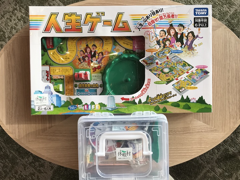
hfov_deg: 63.4
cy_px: 90
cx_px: 120
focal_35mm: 28
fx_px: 194
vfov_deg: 49.7
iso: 25
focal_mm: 3.99
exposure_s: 1/60
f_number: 1.8
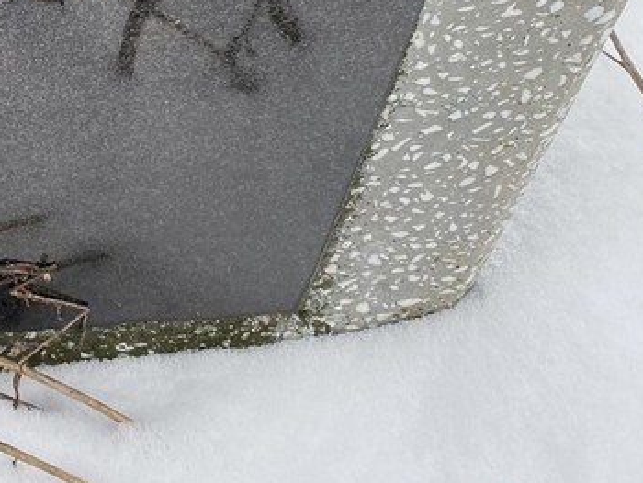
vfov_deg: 18.3
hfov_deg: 24.6
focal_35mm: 76
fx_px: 1413
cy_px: -114
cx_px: 20
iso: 32
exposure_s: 1/374
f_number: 1.8
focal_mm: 4.25
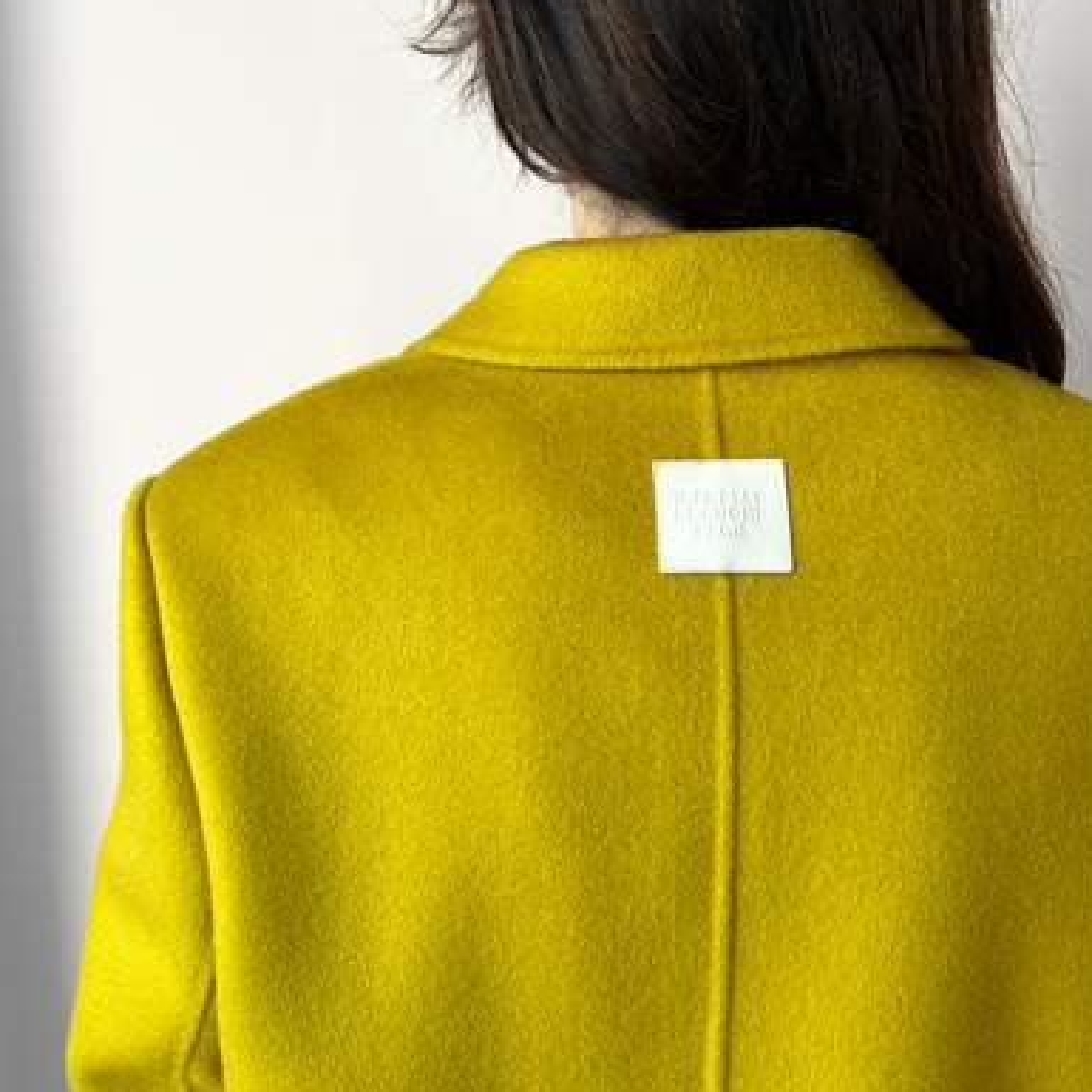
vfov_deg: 51.8
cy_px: 386
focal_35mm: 31
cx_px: 547
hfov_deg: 52.5
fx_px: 1106
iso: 80
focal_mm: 5.7
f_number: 1.5
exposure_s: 1/100
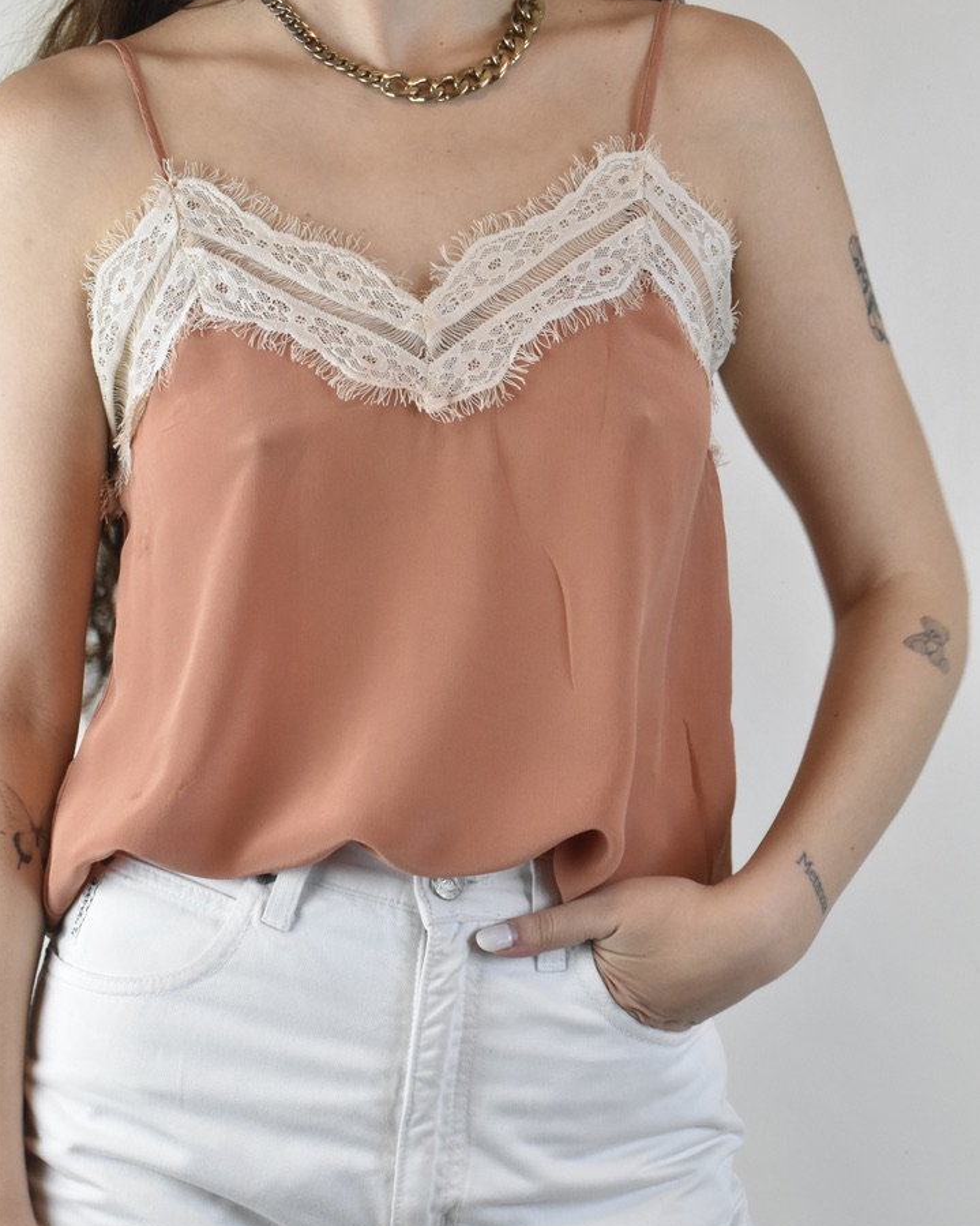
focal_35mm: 85
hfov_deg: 18.1
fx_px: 3082
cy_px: 631
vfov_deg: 22.5
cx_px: 488
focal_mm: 50
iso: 1600
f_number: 16
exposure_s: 1/80
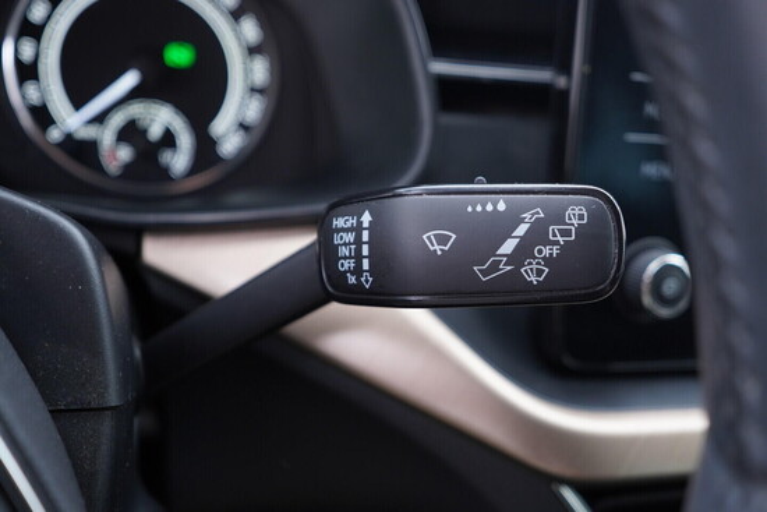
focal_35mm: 36
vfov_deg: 36.9
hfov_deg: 53.1
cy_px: 256
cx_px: 384
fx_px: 767
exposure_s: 1/40
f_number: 2.8
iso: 250
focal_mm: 24
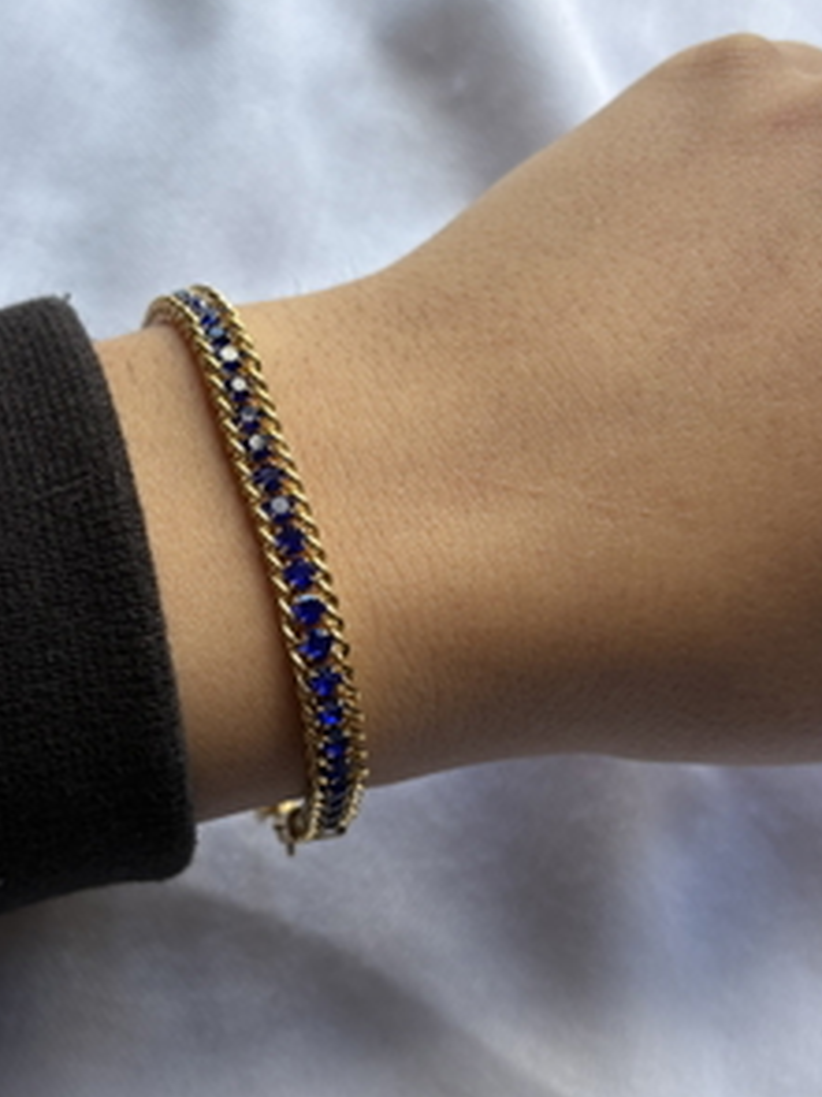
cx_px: 216
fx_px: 1489
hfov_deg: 30.4
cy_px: 526
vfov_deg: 40.4
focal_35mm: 47
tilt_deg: -72.2
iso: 32
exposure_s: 1/136
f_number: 1.6
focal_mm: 5.96
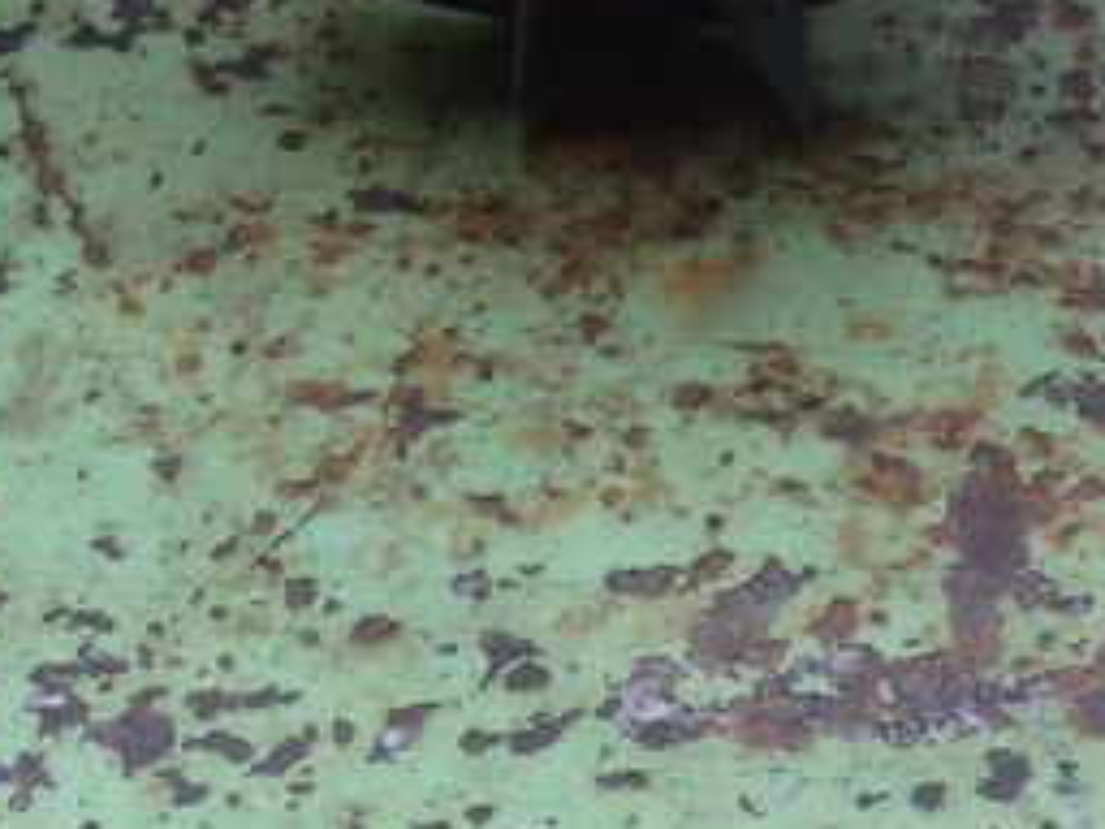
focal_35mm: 258
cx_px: 26
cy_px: -712
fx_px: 8236
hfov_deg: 7.6
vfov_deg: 5.7
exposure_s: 1/100
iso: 125
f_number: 4.4
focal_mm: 11.9
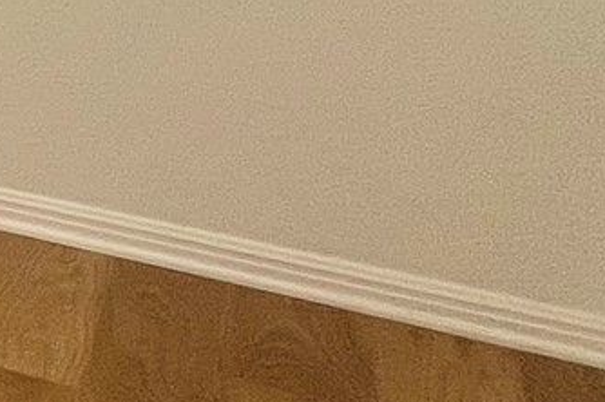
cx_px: -1185
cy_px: -295
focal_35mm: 83
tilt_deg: -5.0
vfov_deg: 14.6
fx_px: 1393
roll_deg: +1.6
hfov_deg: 11.7
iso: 40
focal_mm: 1.57
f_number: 1.8
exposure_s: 1/120
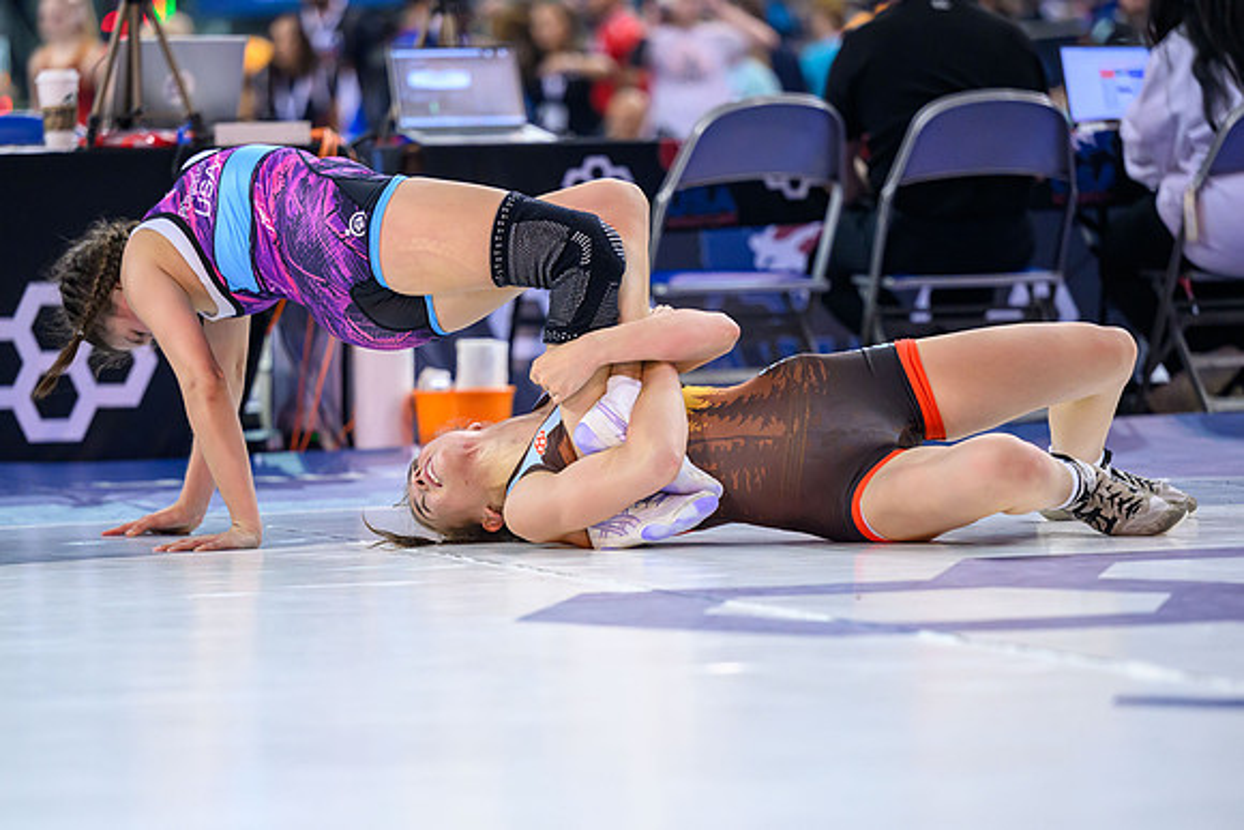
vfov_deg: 7.5
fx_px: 6298
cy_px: 472
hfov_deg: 11.3
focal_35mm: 182
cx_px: 578
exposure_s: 1/800
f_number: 2.8
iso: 3200
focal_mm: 150
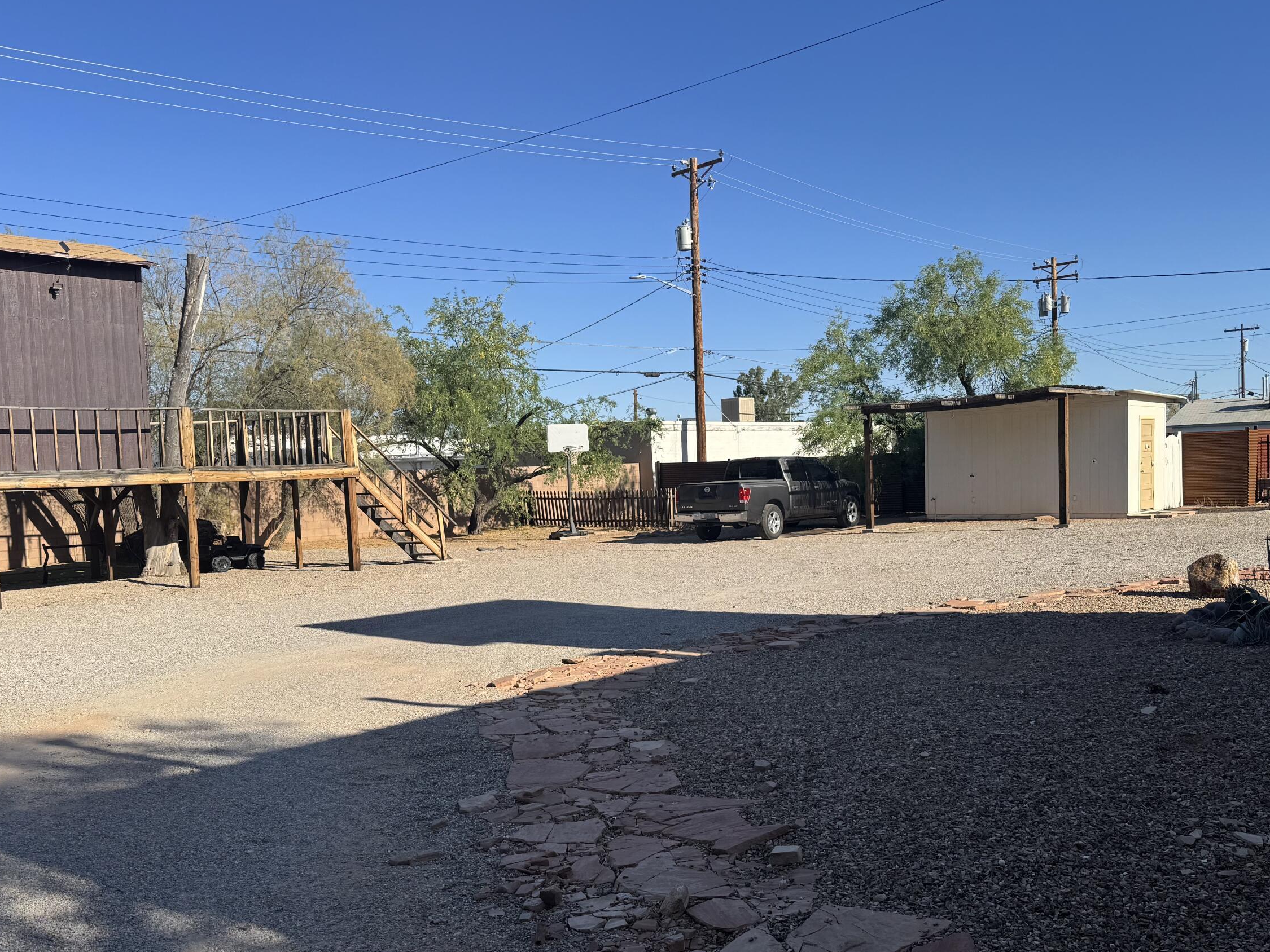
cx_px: 704
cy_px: 557
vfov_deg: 44.0
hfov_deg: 56.7
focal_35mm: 32
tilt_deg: -3.5
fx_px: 1174
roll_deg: +1.7
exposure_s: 1/4310
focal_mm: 6.76
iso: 80
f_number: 1.78
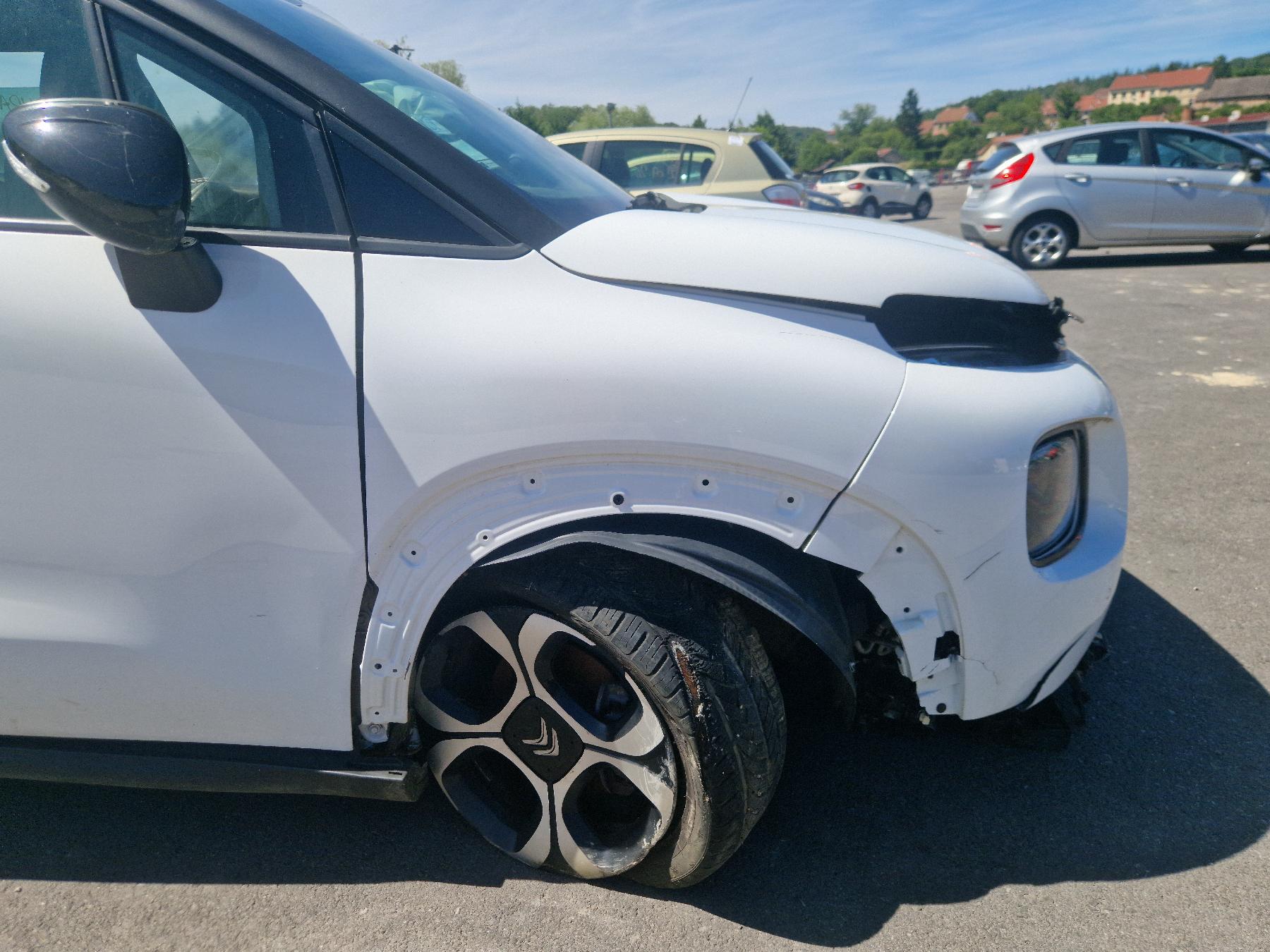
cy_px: 476
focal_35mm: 23
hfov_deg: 73.9
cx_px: 635
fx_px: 844
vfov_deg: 58.9
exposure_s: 1/2000
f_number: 1.8
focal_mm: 5.4
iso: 50
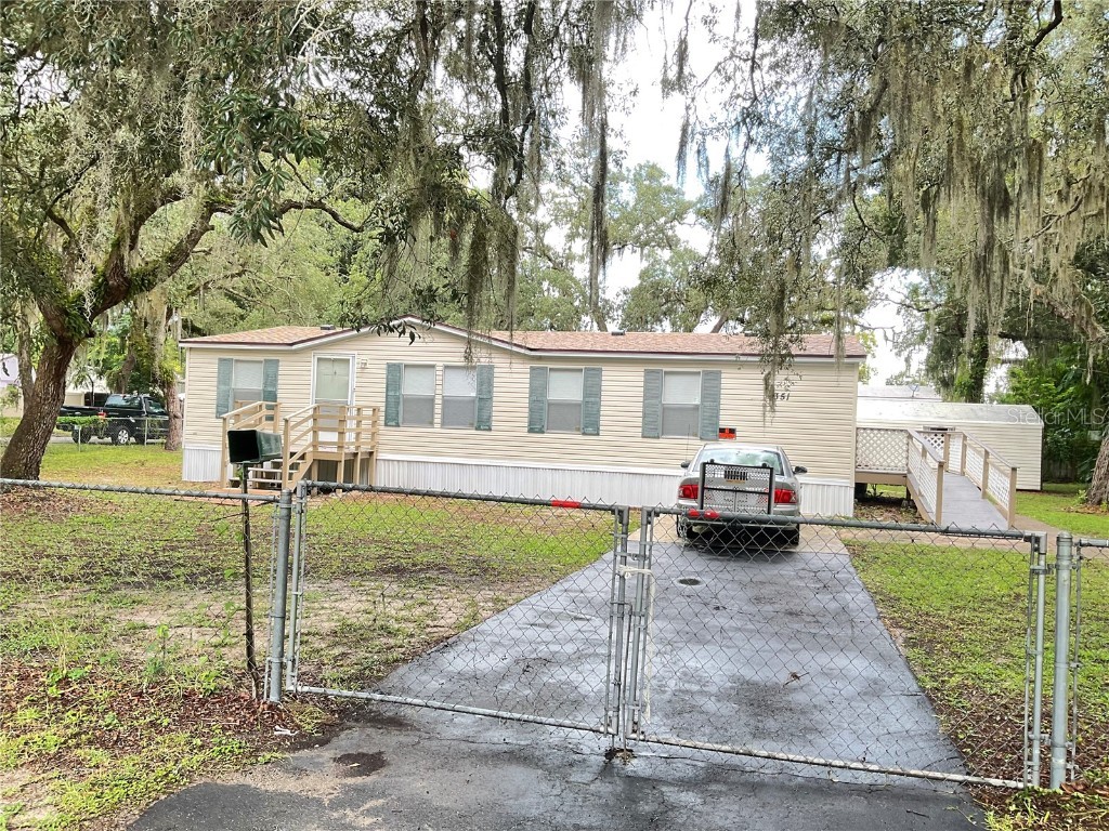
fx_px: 929
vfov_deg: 48.2
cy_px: 416
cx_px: 554
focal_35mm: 29
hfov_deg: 61.7
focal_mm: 3
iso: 50
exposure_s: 1/122
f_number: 1.8
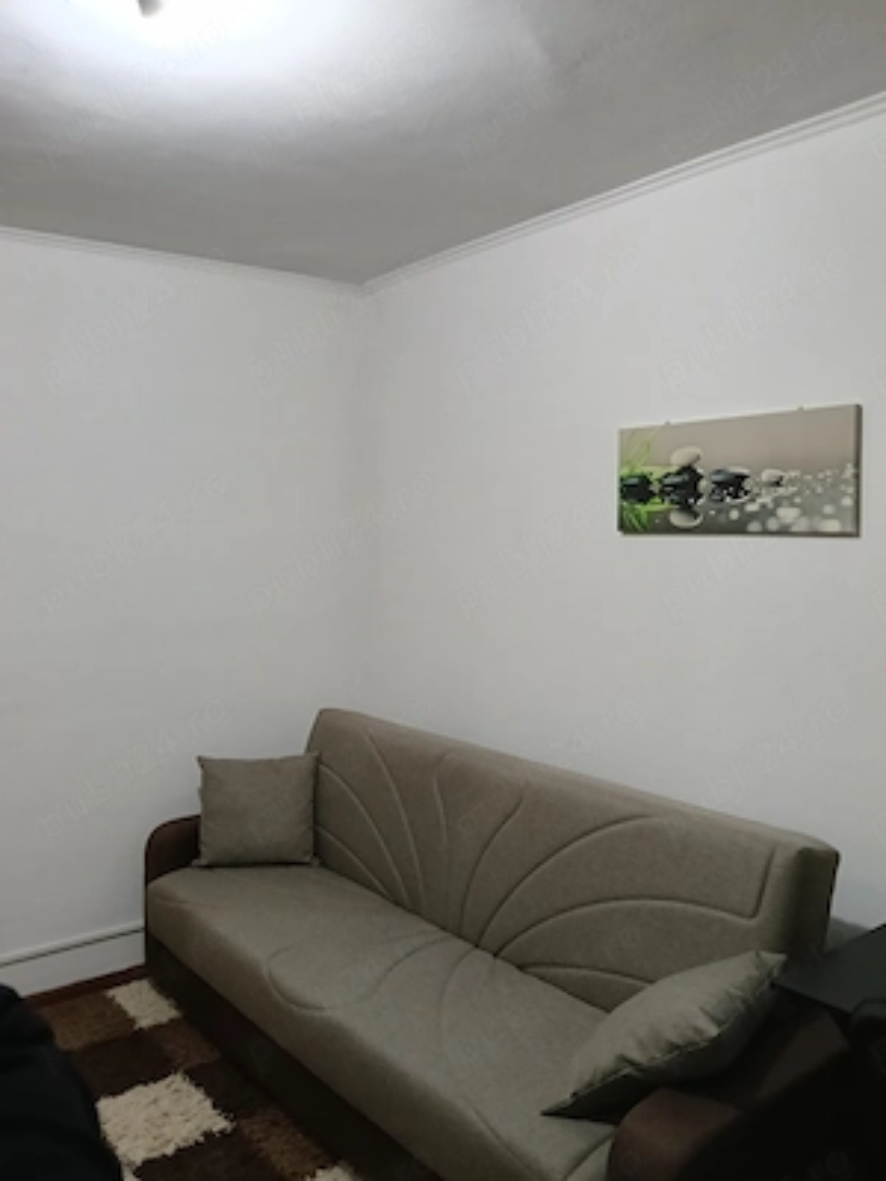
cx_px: 443
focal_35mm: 27
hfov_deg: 51.4
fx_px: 921
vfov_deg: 65.3
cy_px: 590
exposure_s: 1/50
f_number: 1.8
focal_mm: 3.98
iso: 640
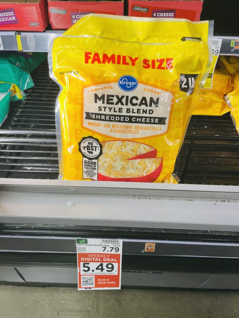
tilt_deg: -45.6
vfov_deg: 67.3
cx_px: 120
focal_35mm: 26
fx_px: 239
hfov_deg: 53.1
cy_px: 159
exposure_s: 1/66
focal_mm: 4.2
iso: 50
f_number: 1.6
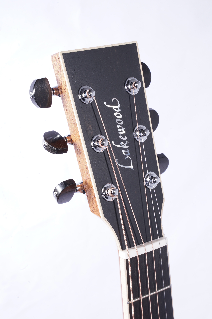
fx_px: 662
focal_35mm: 75
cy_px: 160
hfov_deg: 18.2
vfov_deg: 27.0
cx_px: 106
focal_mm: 75
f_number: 20
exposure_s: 1/50
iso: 100
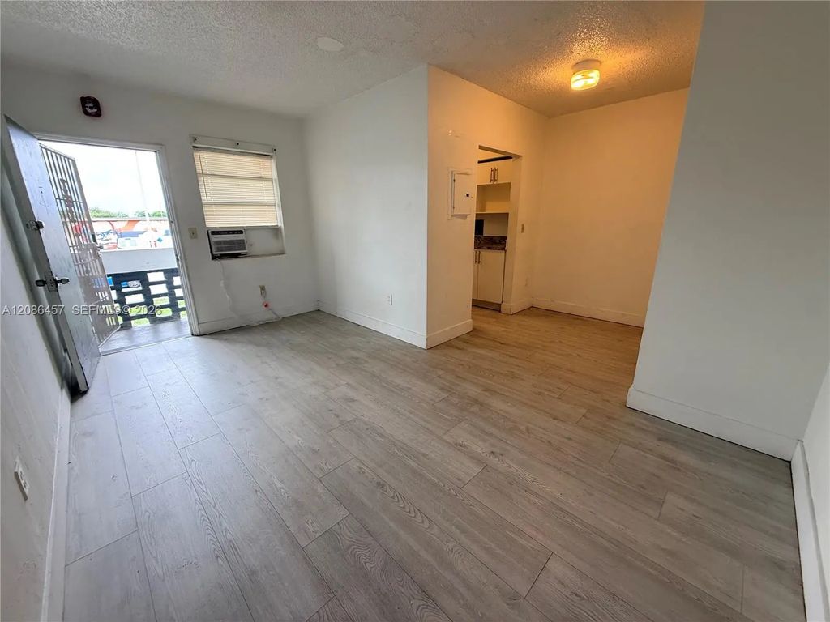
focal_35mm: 14
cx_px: 415
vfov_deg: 85.7
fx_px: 336
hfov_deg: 102.1
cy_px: 311
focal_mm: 2.22
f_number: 2.2
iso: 160
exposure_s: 1/120
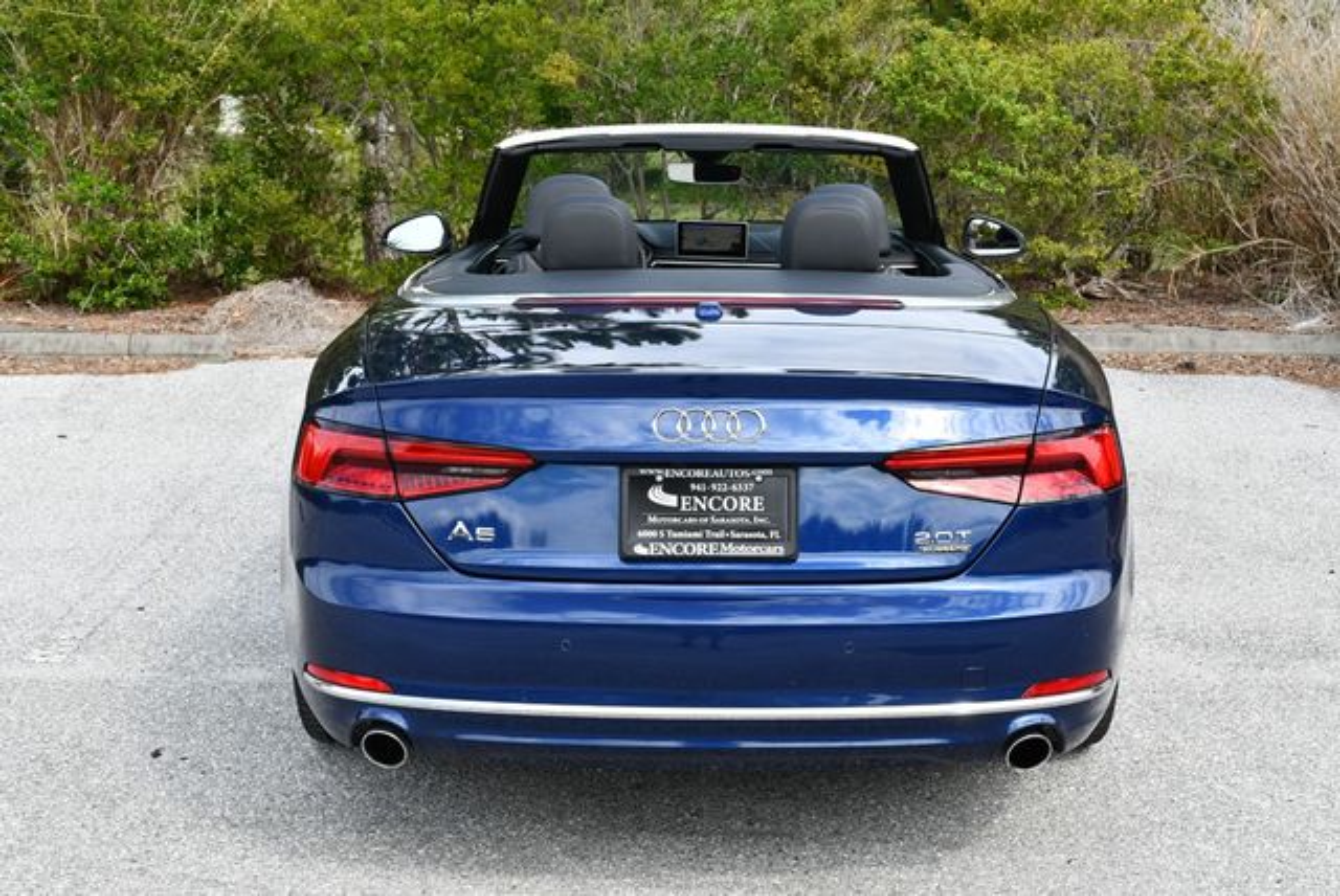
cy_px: 448
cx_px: 670
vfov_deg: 26.0
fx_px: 1937
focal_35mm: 52
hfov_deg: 38.2
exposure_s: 1/250
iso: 200
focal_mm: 26
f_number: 7.1
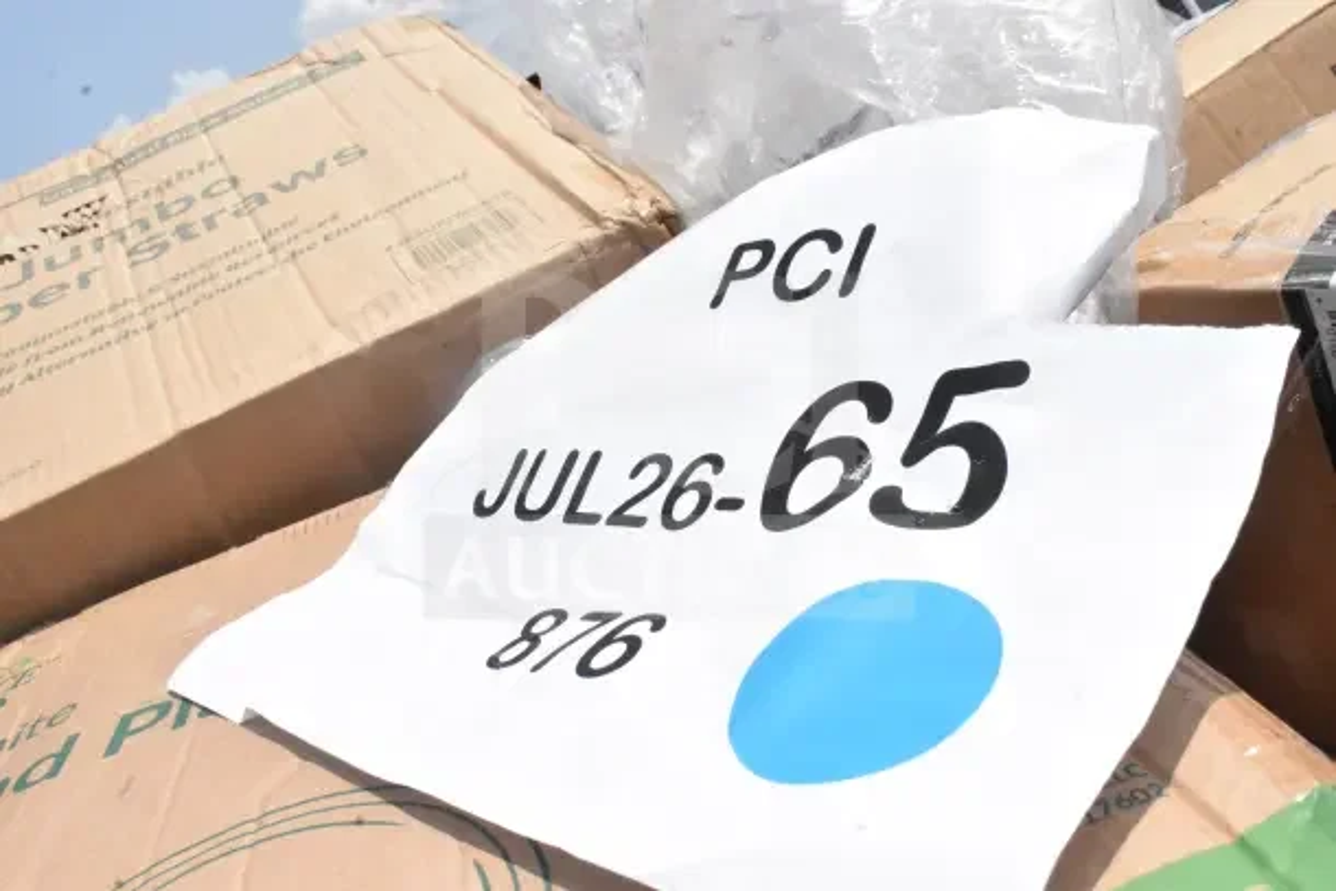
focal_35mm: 33
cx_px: 668
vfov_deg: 40.0
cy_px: 446
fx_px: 1225
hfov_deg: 57.2
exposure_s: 1/3200
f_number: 25
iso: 6400
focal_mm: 22
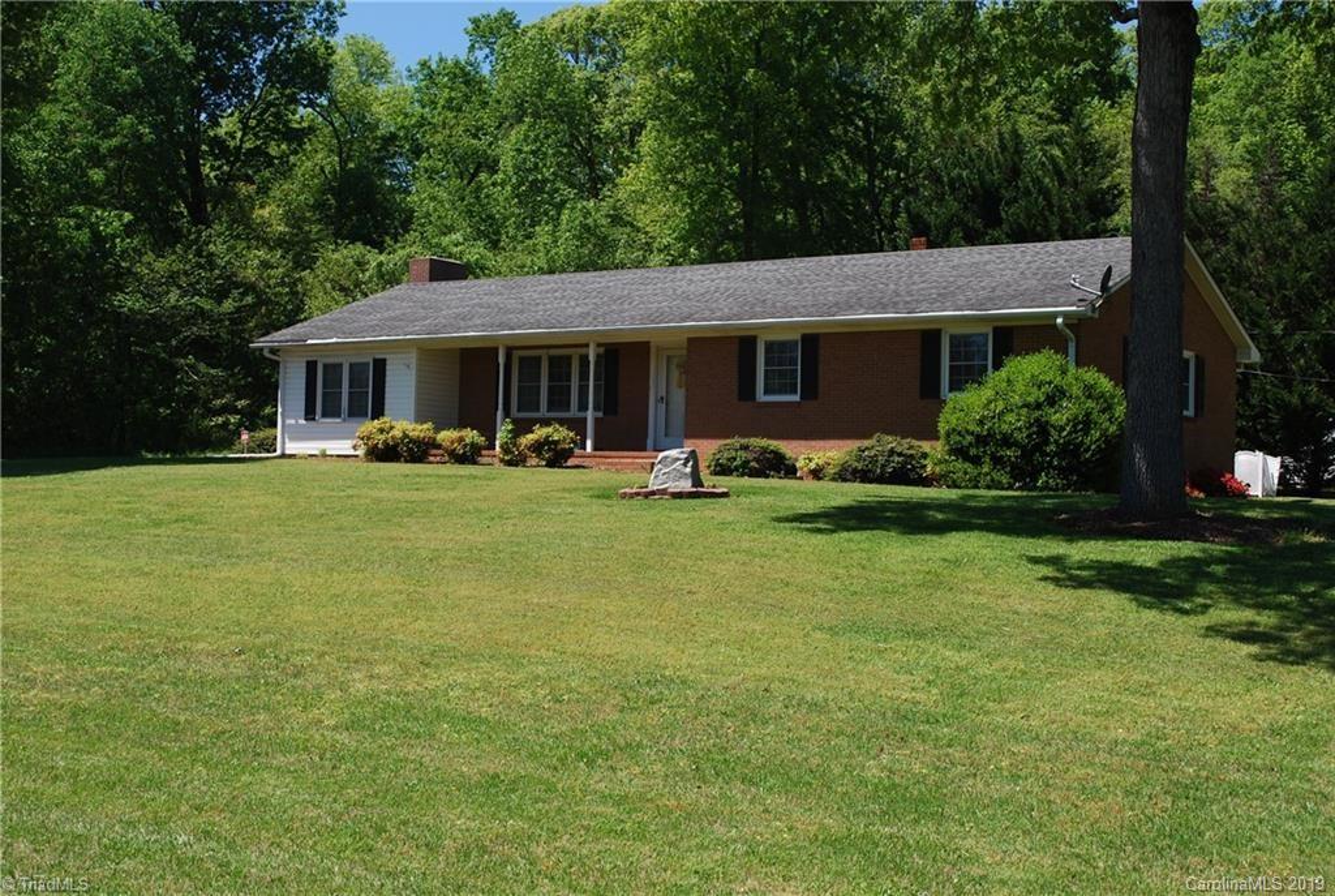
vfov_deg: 28.2
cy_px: 448
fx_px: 1783
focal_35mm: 48
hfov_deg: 41.0
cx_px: 668
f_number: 7.1
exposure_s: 1/200
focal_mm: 32
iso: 100
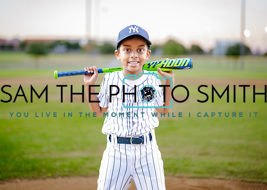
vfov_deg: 23.2
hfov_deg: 32.0
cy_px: 84
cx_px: 130
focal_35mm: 61
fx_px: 465
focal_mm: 50
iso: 500
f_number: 1.2
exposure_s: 1/500
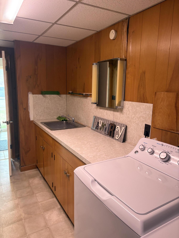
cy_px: 119
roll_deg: -2.0
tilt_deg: -8.8
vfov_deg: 67.3
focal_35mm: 26
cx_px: 90
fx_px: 179
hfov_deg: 53.1
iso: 160
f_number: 1.6
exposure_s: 1/60
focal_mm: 5.96
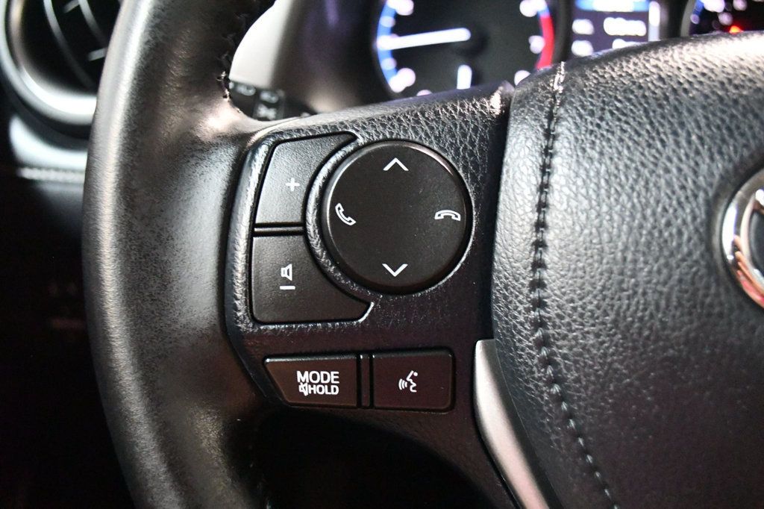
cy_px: 254
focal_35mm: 33
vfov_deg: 39.9
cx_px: 382
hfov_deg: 57.2
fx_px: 700
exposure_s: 1/30
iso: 12800
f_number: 4
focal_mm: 22
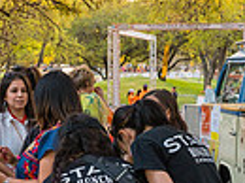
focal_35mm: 116
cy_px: 92
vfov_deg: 12.7
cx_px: 194
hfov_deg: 16.9
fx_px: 819
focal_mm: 24
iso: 800
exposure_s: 1/320
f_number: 4
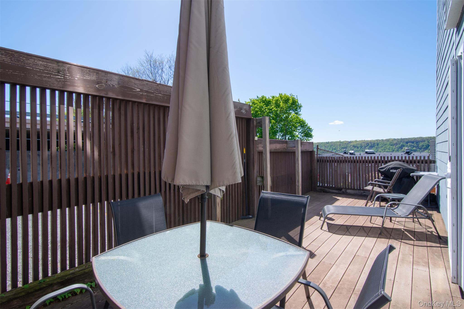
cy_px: 154
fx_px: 213
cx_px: 232
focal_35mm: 16
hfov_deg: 95.0
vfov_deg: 72.0
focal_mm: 11
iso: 250
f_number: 11
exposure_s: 1/200
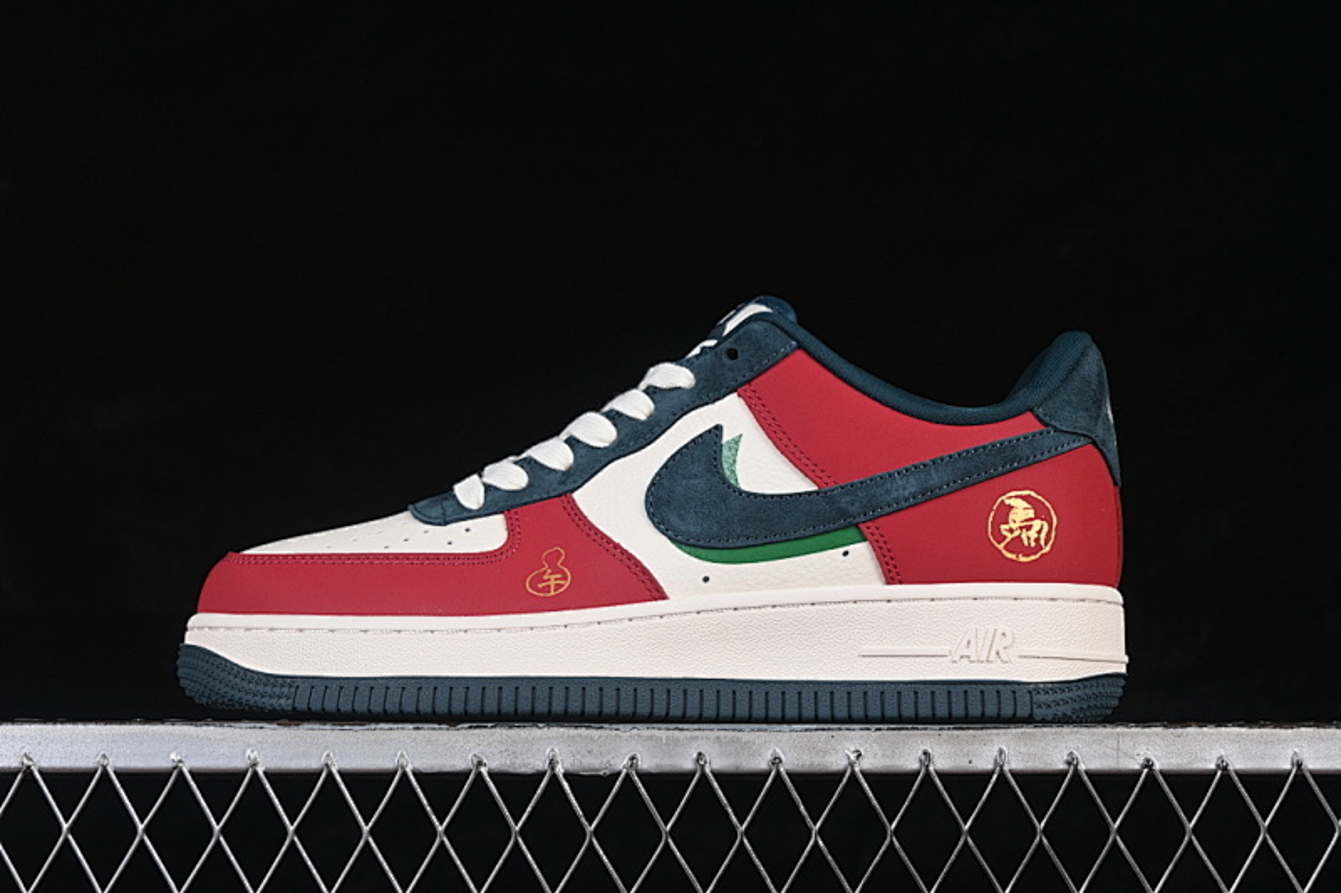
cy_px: 446
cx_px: 670
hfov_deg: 27.0
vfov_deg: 18.2
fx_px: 2793
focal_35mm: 75
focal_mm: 50
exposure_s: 1/80
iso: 160
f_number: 8
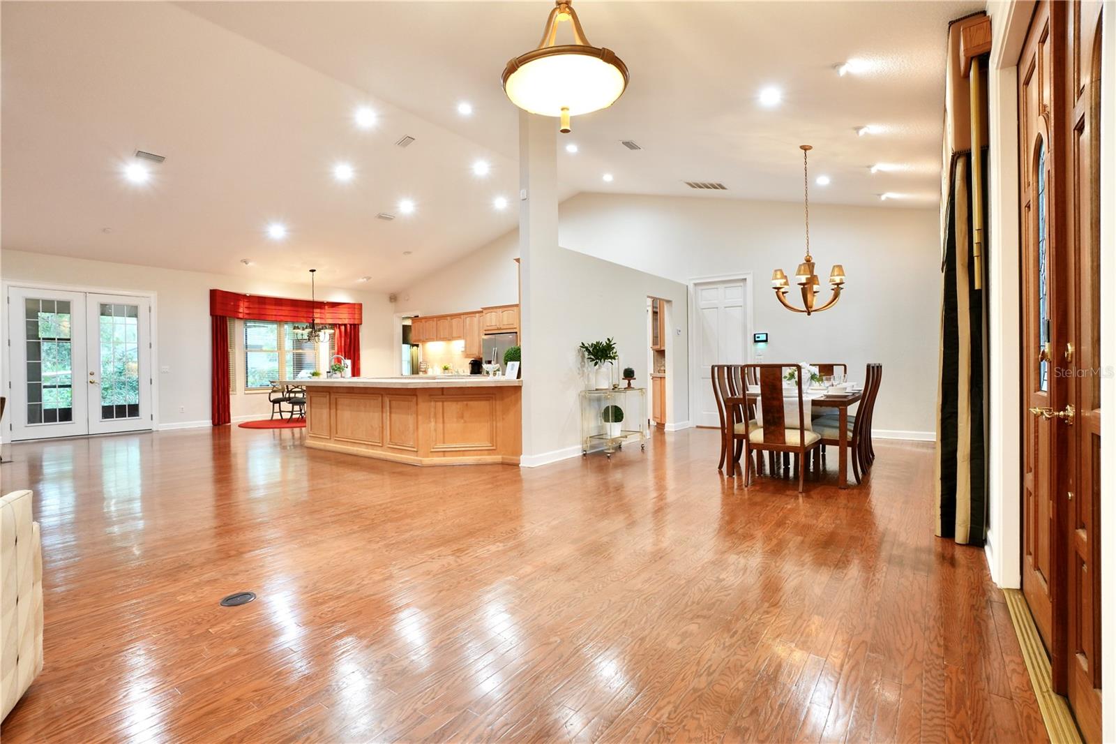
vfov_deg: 73.7
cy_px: 372
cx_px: 558
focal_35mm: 16
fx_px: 496
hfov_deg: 96.7
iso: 400
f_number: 9
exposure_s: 1/3
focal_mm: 11
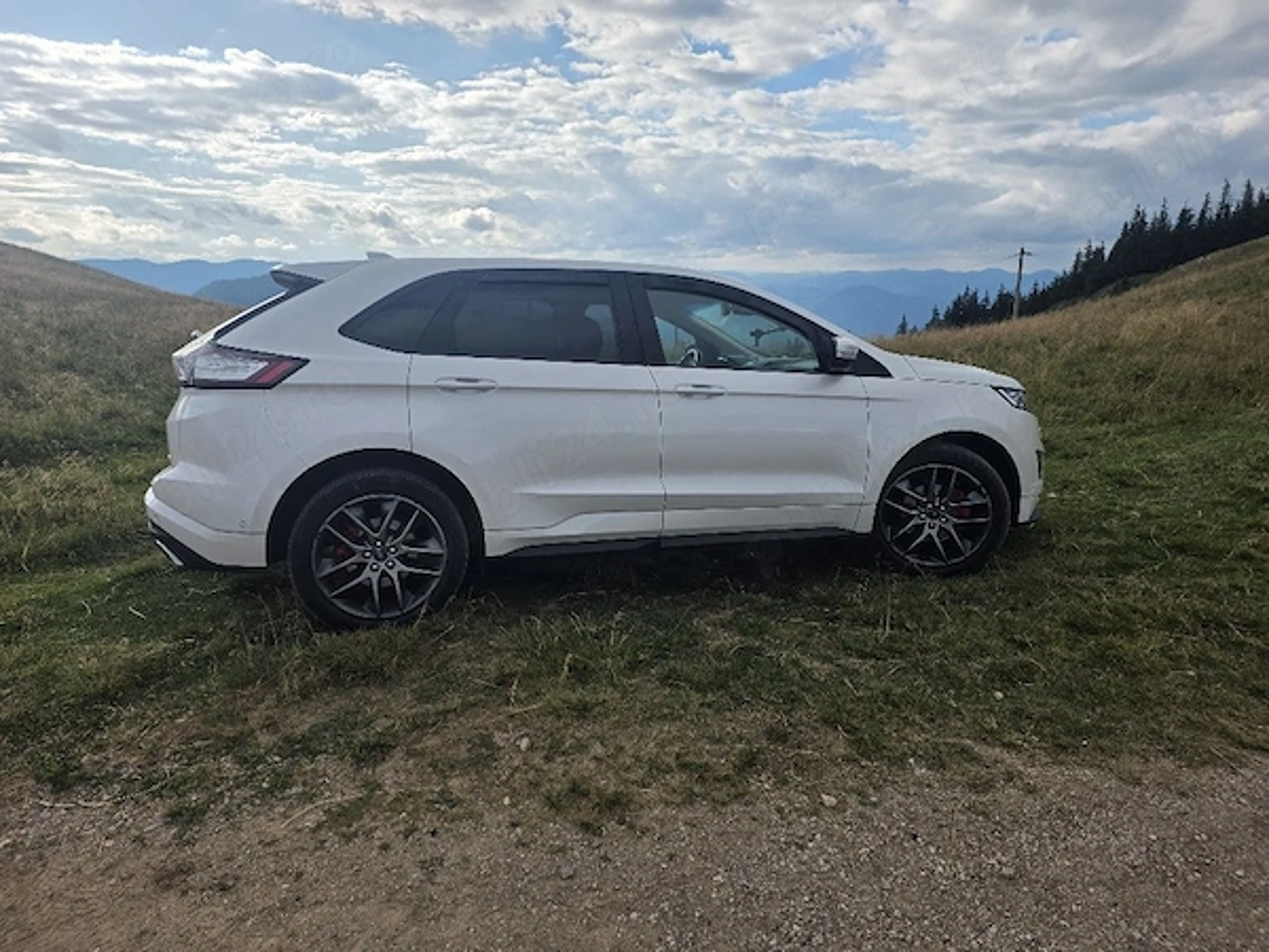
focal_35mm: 23
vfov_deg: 58.9
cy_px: 476
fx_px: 843
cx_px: 634
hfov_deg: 73.9
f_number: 1.7
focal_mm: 6.25
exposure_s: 1/10000
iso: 80
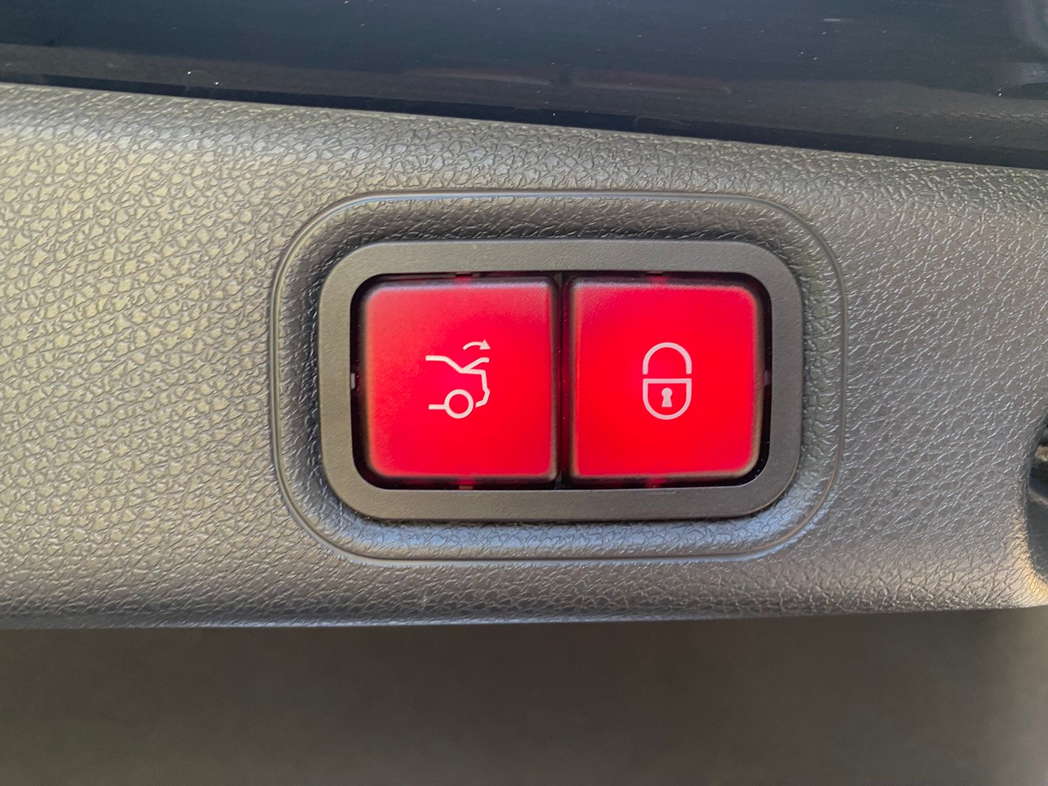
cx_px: 524
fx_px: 757
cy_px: 393
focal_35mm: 25
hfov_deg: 69.4
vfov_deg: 54.9
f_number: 1.8
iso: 125
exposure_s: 1/61
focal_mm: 4.25
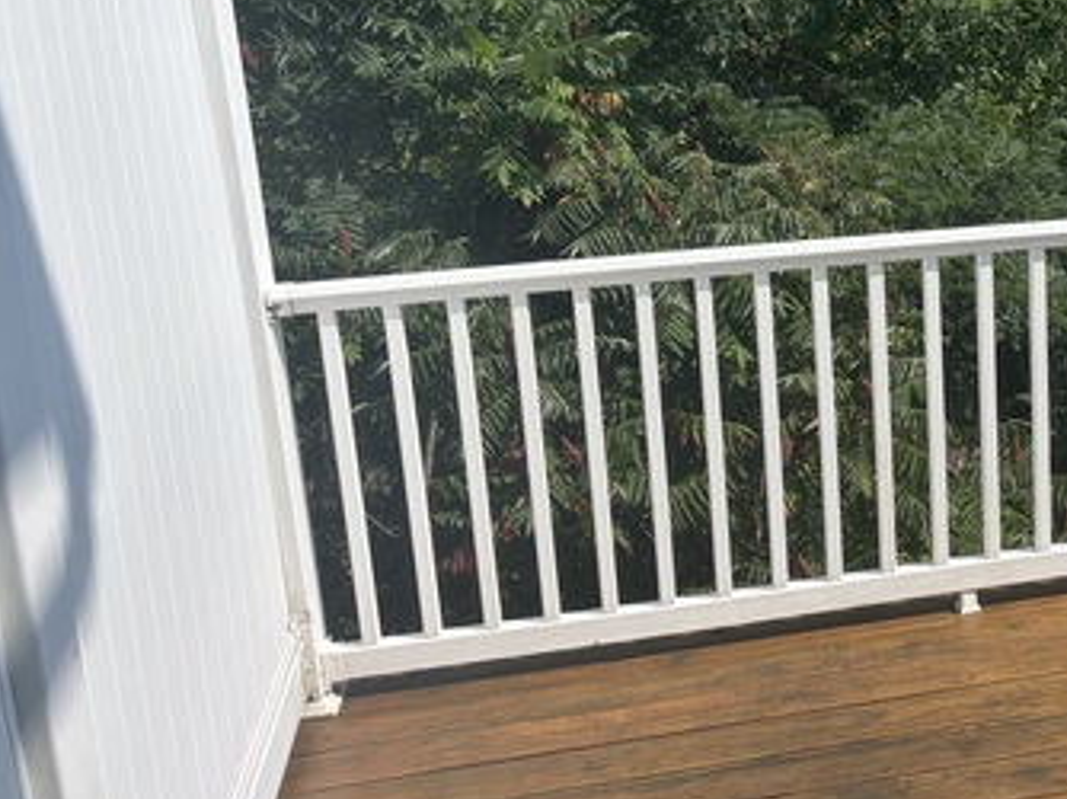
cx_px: 1059
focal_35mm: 52
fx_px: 1602
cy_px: 288
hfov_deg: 33.8
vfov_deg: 27.9
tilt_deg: -17.4
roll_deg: +0.5
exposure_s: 1/3311
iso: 50
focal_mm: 5.96
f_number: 1.6
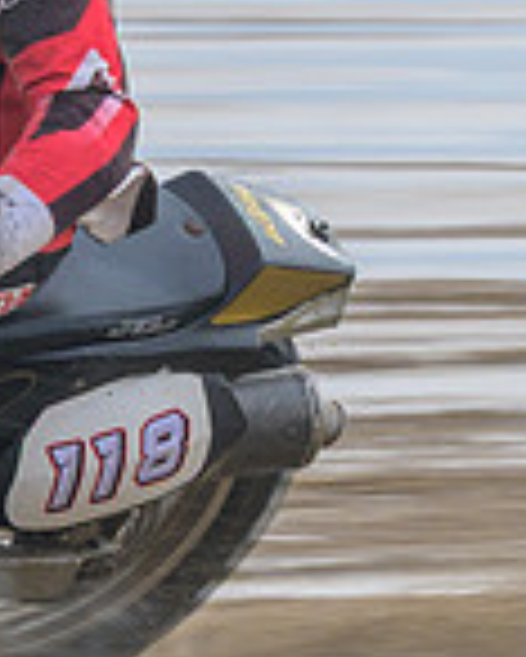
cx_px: -382
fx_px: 16037
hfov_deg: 1.9
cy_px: -27
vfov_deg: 2.3
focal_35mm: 825
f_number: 8
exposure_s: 1/200
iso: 90
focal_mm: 120
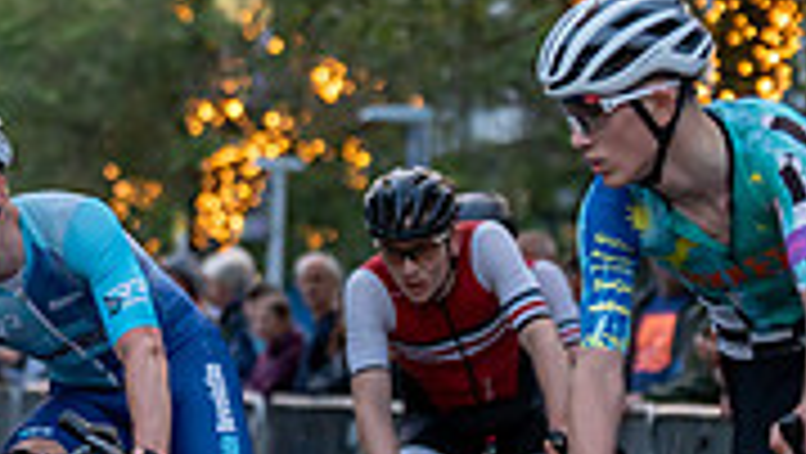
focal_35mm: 342
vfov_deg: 3.6
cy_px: 160
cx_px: 216
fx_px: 7315
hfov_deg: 6.3
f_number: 2.8
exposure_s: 1/1000
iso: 3200
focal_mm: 101
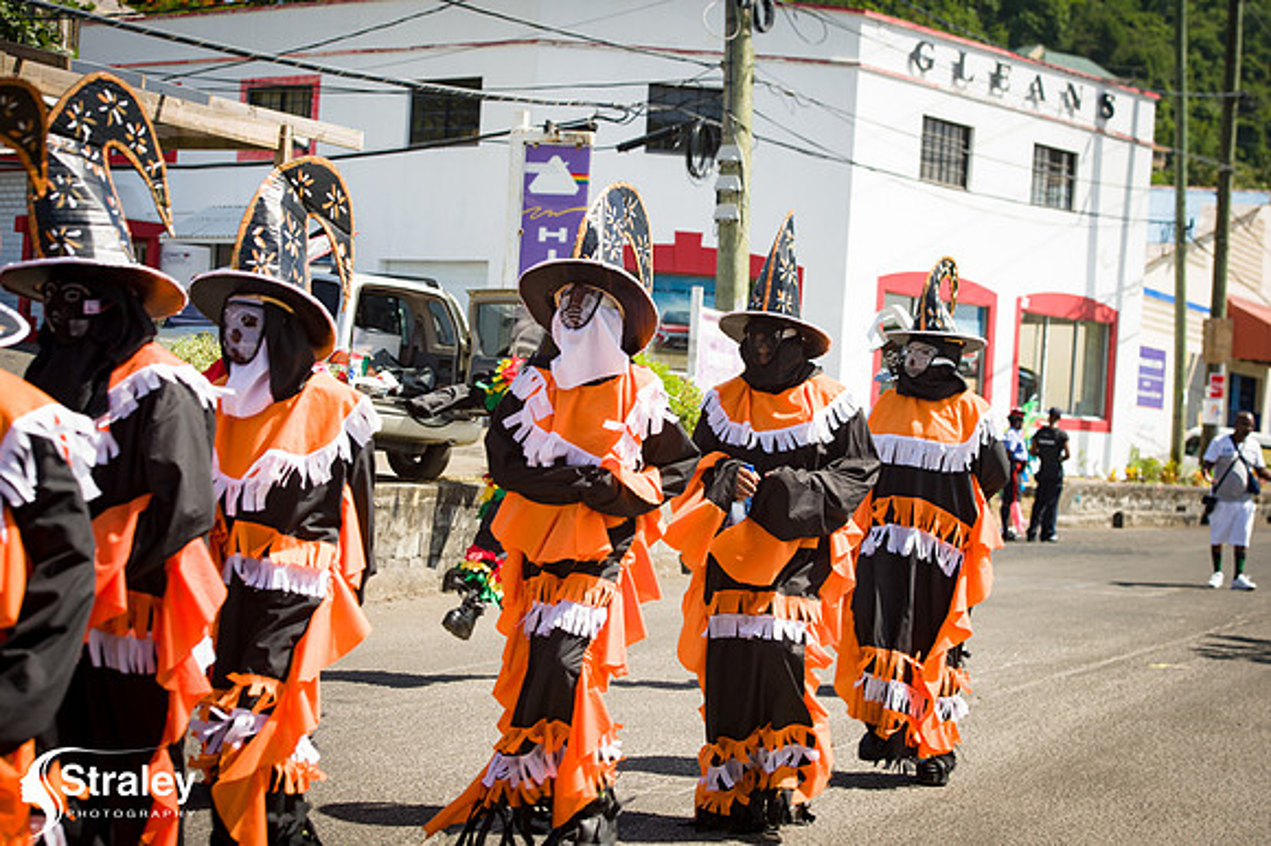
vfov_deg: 19.4
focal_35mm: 70
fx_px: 2470
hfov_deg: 28.9
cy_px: 423
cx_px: 636
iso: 100
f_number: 7.1
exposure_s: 1/160
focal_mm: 70
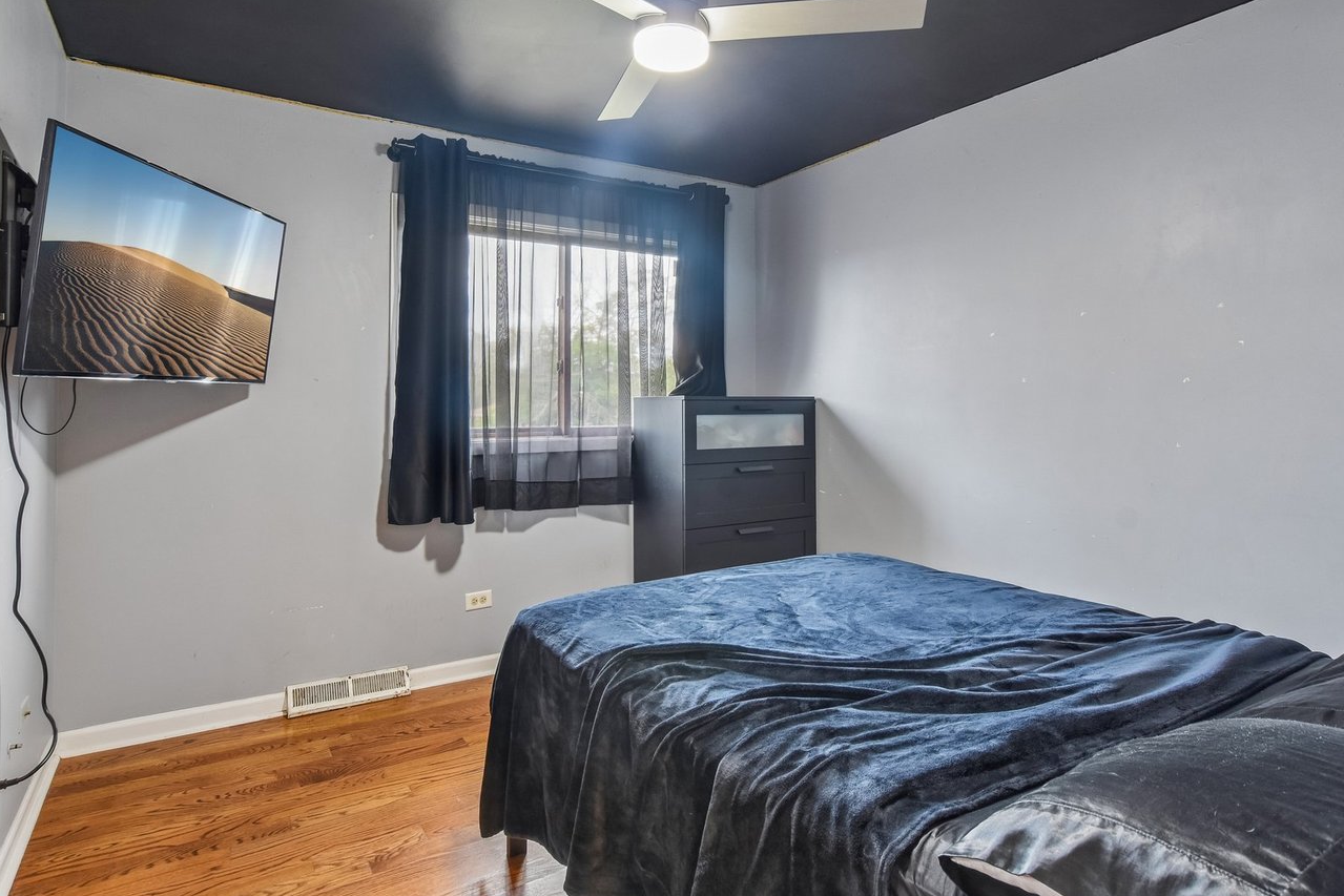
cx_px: 674
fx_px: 709
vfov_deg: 64.4
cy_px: 396
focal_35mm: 19
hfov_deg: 86.9
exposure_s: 1/5
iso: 400
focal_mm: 10
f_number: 8
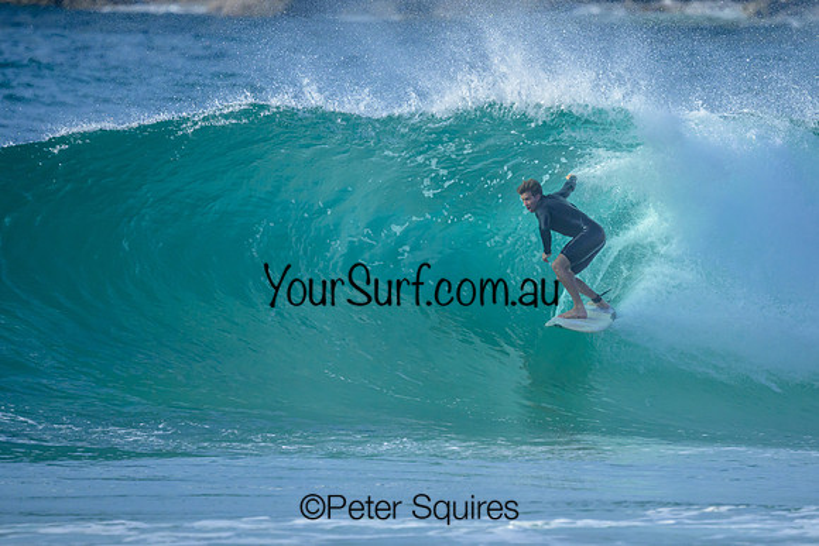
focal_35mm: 1093
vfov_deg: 1.3
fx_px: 24874
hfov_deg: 1.9
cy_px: 325
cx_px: 508
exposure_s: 1/3200
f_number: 8
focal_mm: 800
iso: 1250
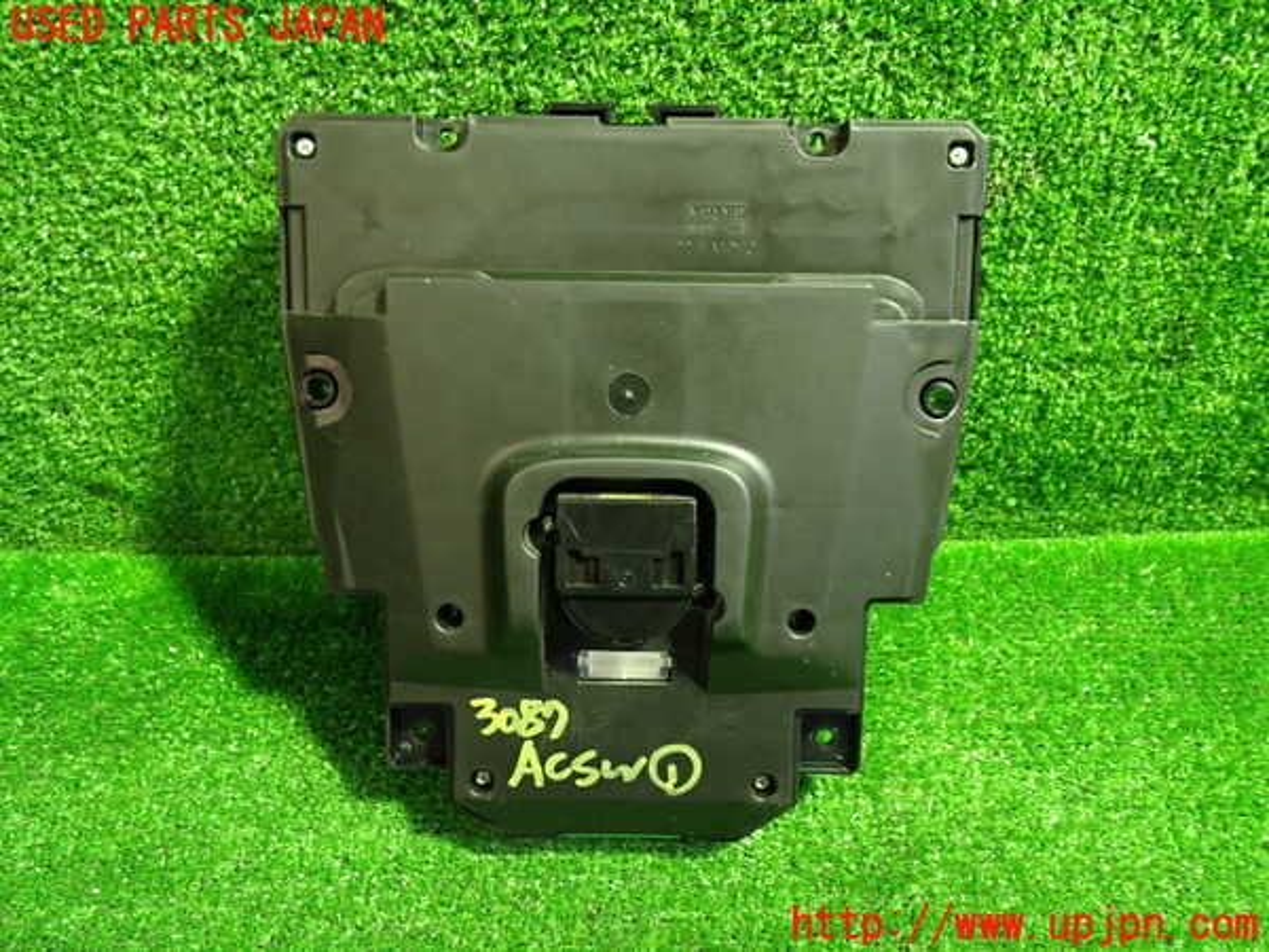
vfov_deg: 46.8
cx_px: 634
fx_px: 1100
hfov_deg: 60.0
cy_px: 476
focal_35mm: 30
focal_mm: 5.4
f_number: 2.3
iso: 640
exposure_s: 1/30
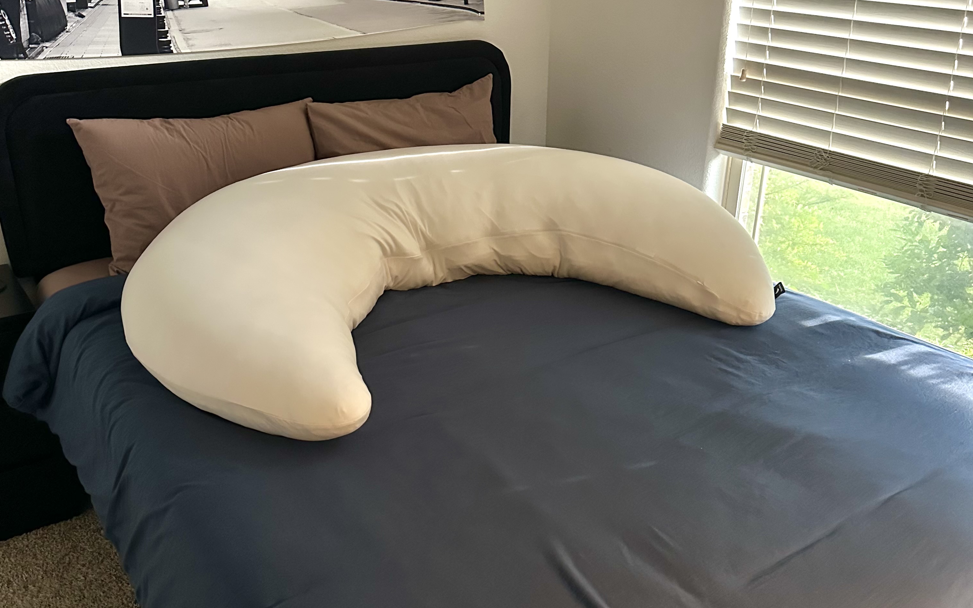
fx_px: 902
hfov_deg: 56.7
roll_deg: -1.8
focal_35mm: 34
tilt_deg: -23.8
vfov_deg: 37.3
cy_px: 315
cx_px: 486
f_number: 1.78
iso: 800
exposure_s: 1/30
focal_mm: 6.86
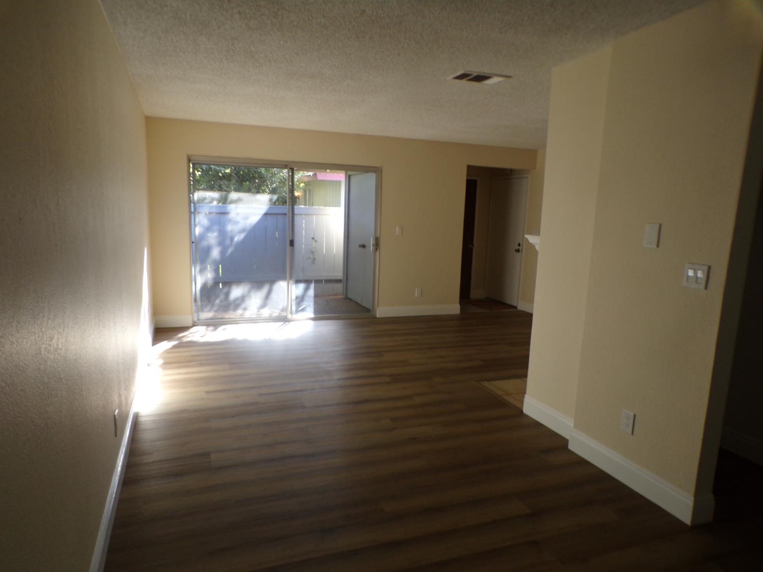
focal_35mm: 24
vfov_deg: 56.8
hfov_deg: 71.6
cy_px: 286
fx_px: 529
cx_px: 382
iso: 102
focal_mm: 4.3
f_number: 3
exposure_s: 1/34
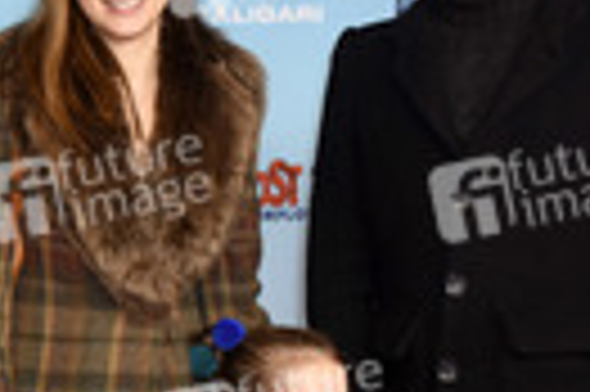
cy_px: 302
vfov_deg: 10.2
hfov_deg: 14.3
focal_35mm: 134
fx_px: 2193
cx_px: -295
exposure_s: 1/160
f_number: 4.5
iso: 640
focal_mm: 26
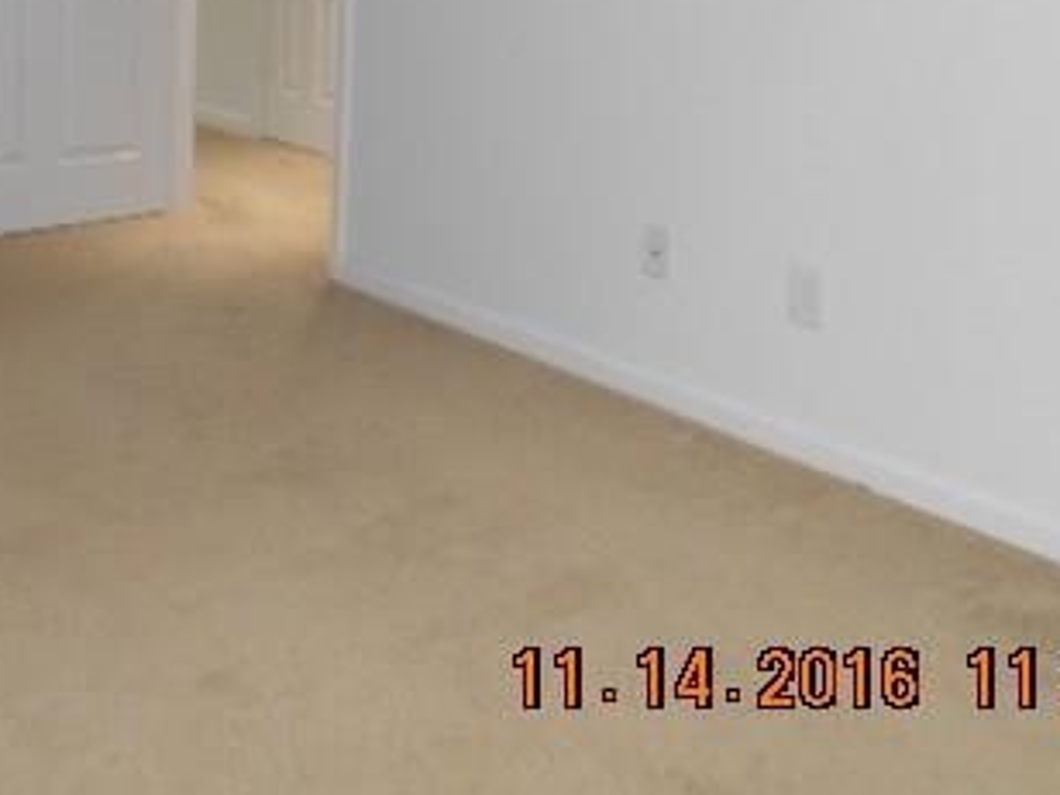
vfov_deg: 25.9
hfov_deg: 34.3
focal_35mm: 54
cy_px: 31
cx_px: 196
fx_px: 1654
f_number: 3.2
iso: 220
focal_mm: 4.6
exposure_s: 1/25
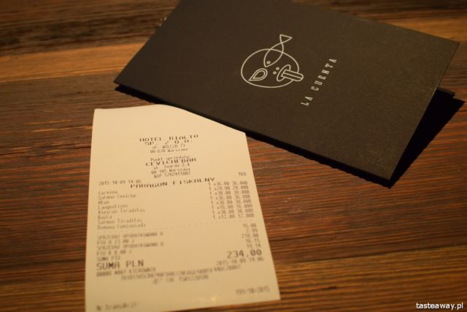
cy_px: 156
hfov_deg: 37.8
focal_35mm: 52
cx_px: 234
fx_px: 681
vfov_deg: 25.8
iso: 400
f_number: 6.3
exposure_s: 1/125
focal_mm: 35
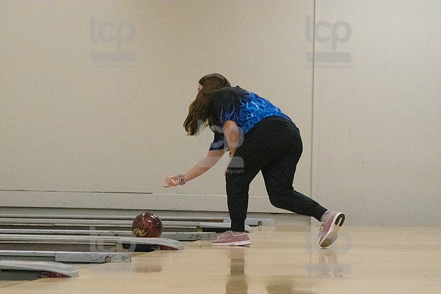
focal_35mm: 202
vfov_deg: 6.8
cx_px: 220
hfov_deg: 10.2
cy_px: 147
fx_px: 2473
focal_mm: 135
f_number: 4
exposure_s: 1/1250
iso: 10000
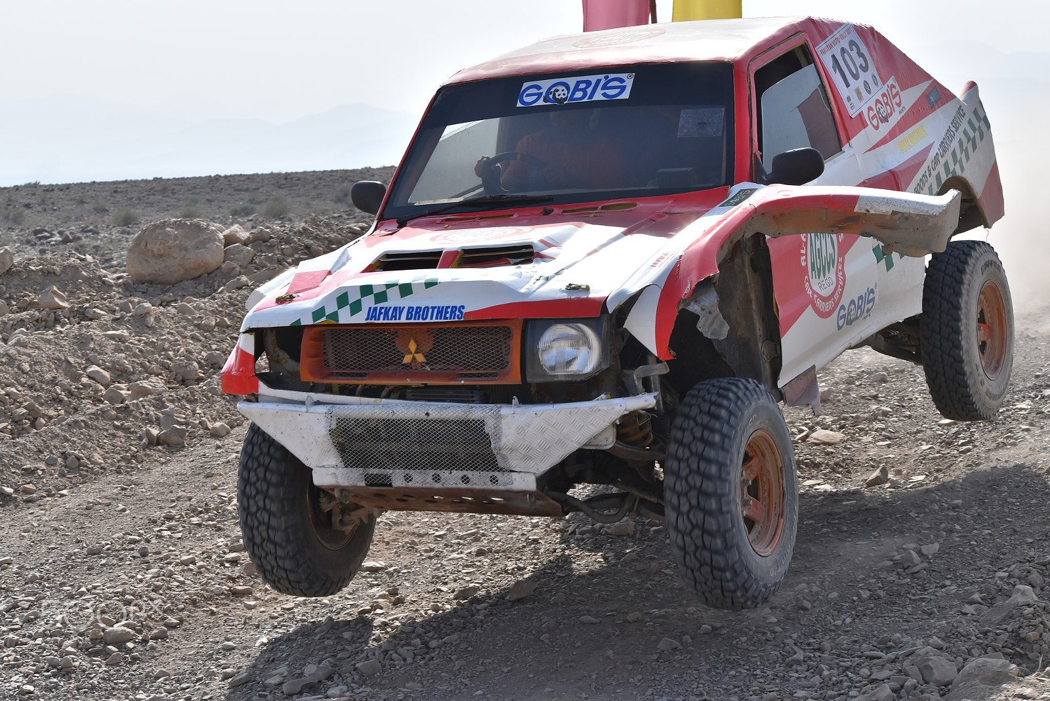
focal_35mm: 82
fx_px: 2407
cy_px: 350
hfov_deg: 24.6
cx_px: 525
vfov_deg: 16.6
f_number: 7.1
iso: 400
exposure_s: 1/1600
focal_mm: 55
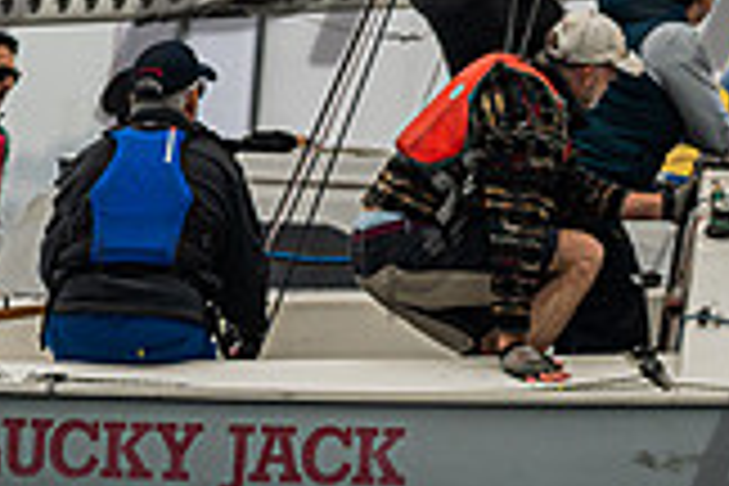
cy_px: 185
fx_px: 22496
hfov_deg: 1.9
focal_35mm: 1111
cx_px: 477
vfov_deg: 1.2
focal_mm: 230
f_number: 5
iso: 250
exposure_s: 1/4000
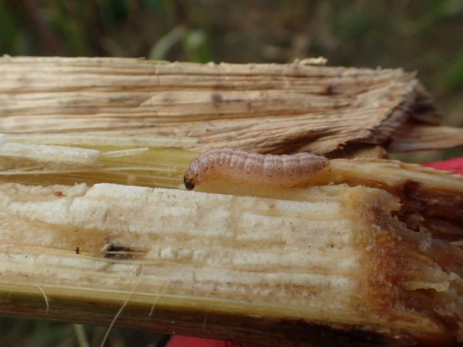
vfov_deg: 46.8
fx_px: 401
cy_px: 174
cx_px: 232
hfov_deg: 60.0
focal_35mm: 30
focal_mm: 5.5
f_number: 3.2
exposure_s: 1/640
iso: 100
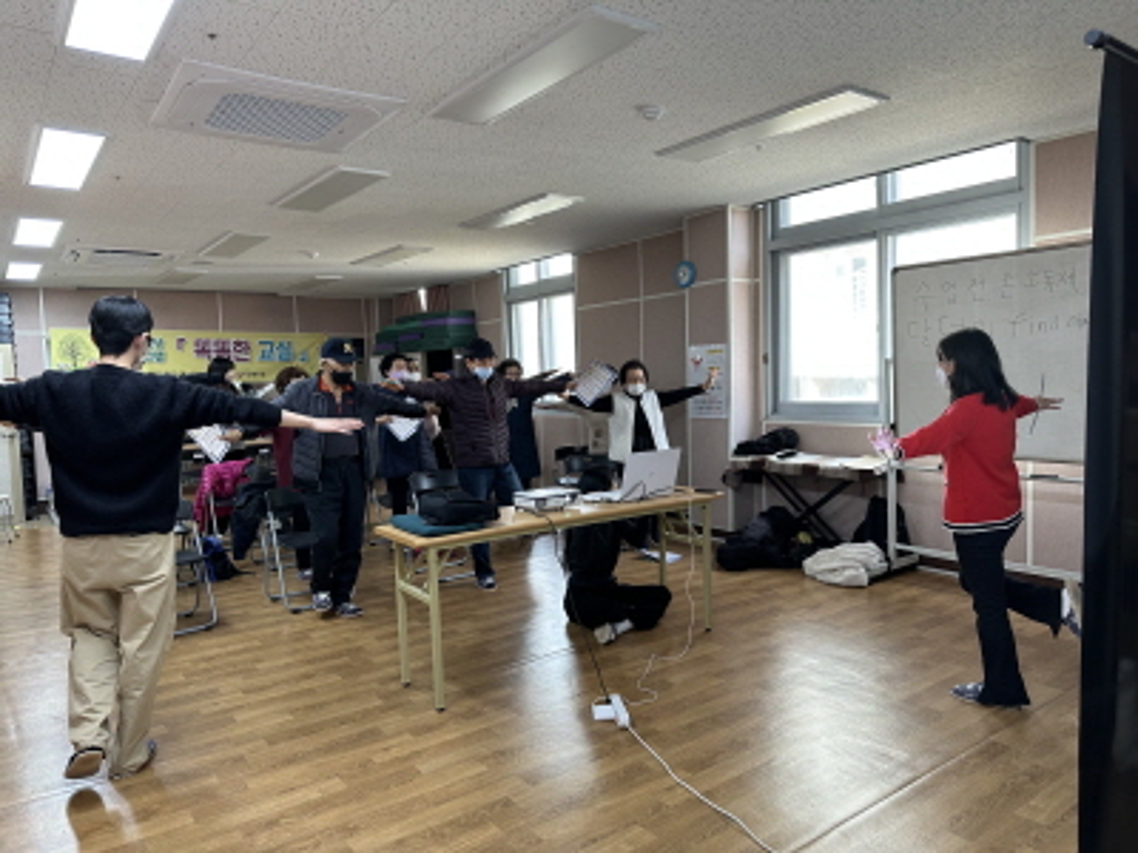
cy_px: 426
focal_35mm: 24
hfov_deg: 71.6
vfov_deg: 56.8
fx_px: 789
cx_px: 569
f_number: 1.78
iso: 125
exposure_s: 1/60
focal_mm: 6.86
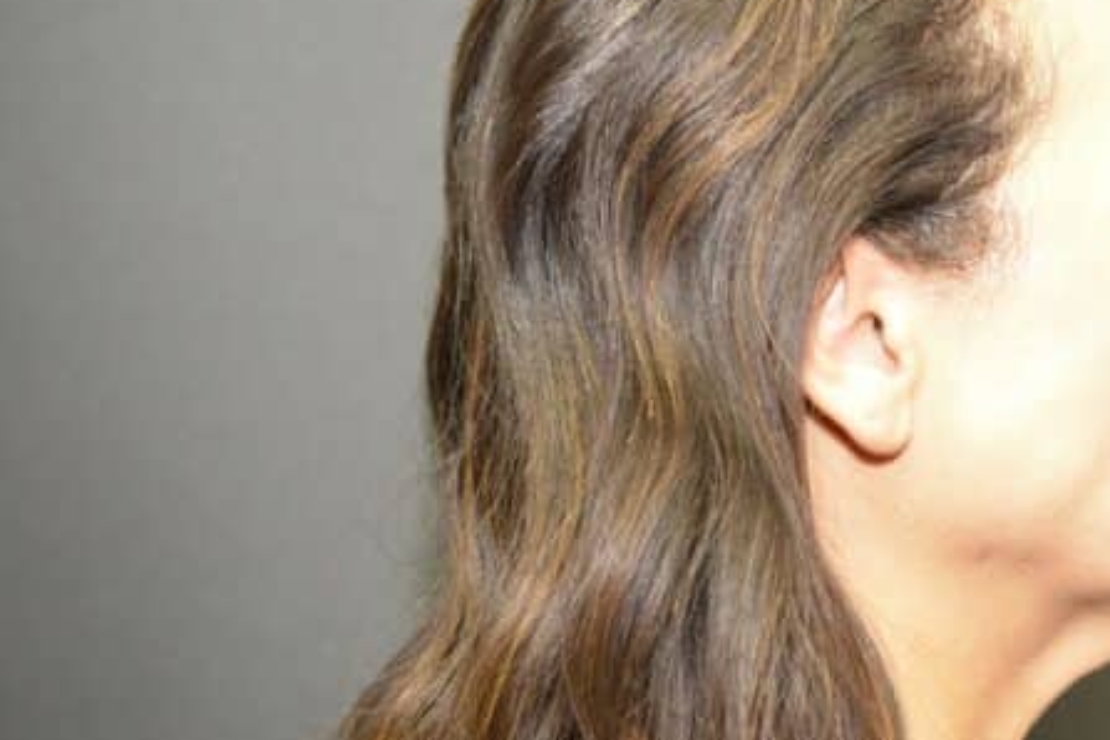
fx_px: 3176
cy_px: 281
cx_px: 894
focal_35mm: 103
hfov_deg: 19.6
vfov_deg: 13.3
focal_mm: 40
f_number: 4
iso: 800
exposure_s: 1/60
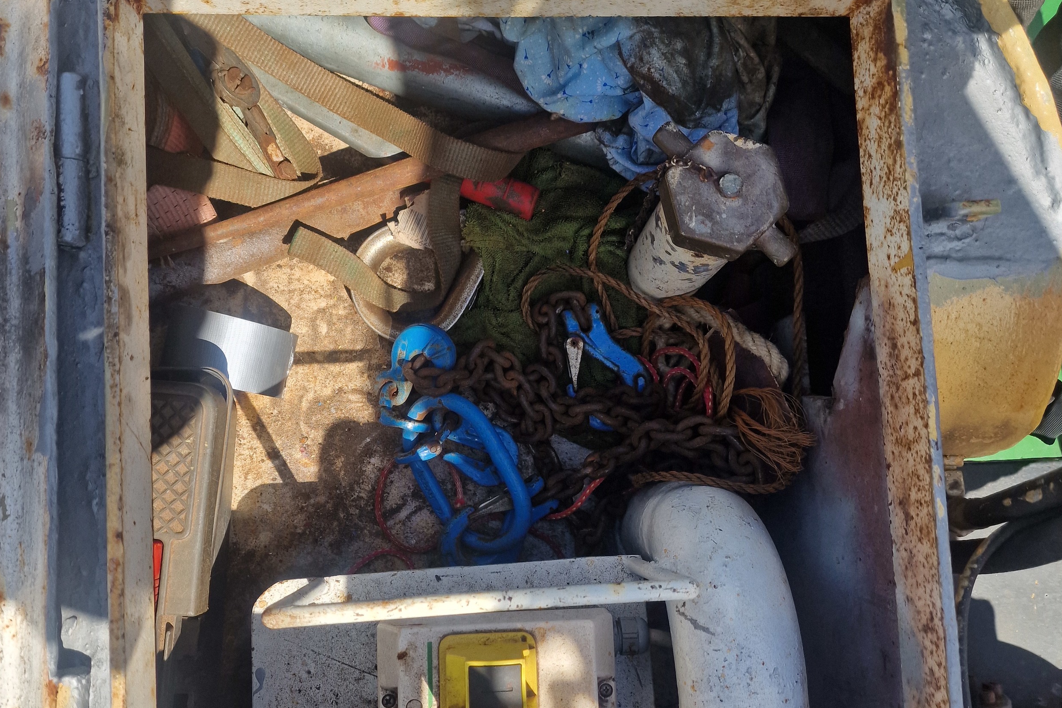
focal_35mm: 32
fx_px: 944
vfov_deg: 41.1
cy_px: 388
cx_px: 530
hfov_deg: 58.7
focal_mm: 6.4
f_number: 1.8
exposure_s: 1/900
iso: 50
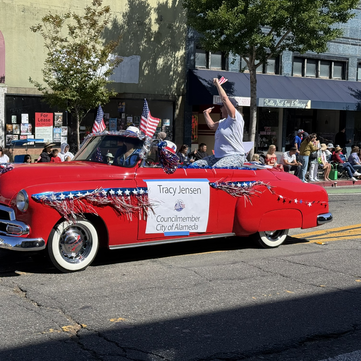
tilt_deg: -3.4
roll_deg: -0.2
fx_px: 673
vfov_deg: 30.0
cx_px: 123
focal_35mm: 57
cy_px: 181
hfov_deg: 29.9
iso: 64
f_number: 1.78
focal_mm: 6.76
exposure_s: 1/3226
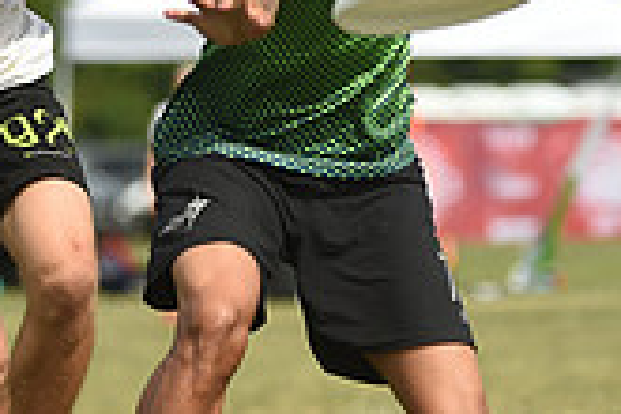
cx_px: 365
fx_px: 7865
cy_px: 47
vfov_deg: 3.0
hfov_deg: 4.5
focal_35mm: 456
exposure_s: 1/1600
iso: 100
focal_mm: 130
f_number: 2.8
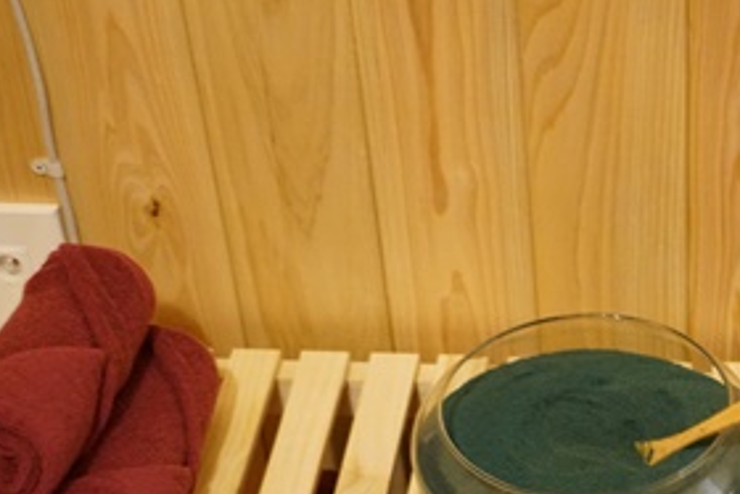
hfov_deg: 20.6
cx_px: 772
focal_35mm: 95
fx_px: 1954
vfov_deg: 14.1
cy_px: 542
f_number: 4
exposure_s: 1/25
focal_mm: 36
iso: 6400
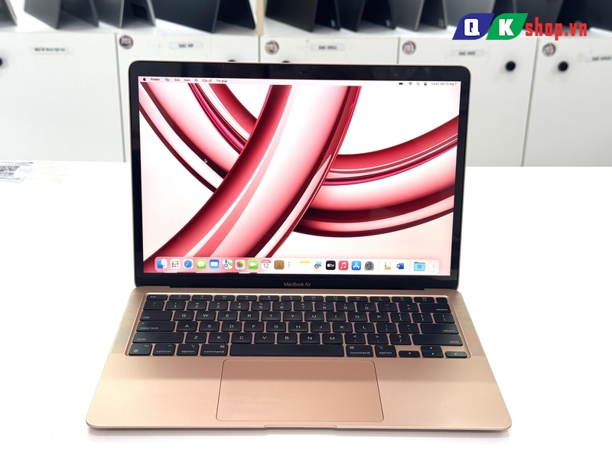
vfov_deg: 30.3
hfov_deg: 39.7
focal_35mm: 48
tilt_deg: -22.7
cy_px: 230
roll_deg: -0.1
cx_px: 306
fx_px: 849
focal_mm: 6.76
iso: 50
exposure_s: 1/121
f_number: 1.78
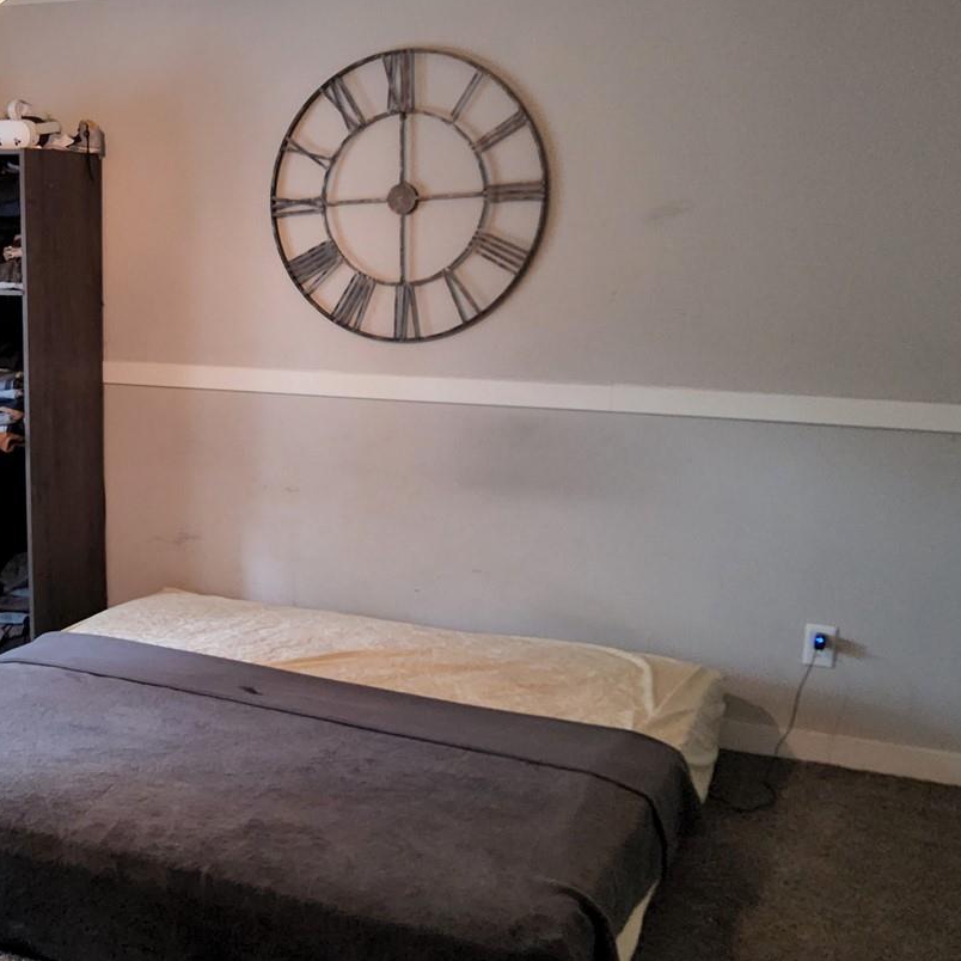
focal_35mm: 44
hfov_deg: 36.9
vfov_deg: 38.3
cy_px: 514
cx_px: 185
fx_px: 1382
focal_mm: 3.08
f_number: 2
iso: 640
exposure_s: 1/40
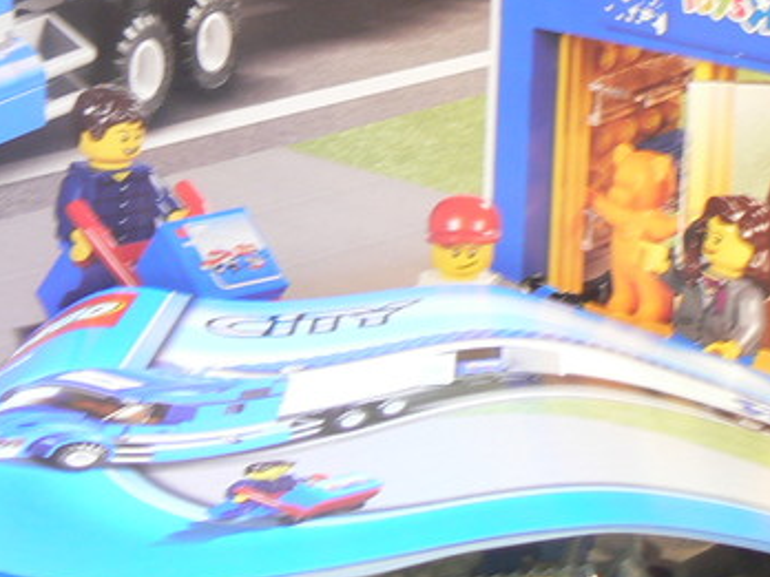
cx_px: 319
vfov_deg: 15.8
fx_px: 2069
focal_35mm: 93
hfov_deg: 21.1
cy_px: 94
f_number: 3.2
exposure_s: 1/2
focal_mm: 6
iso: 100
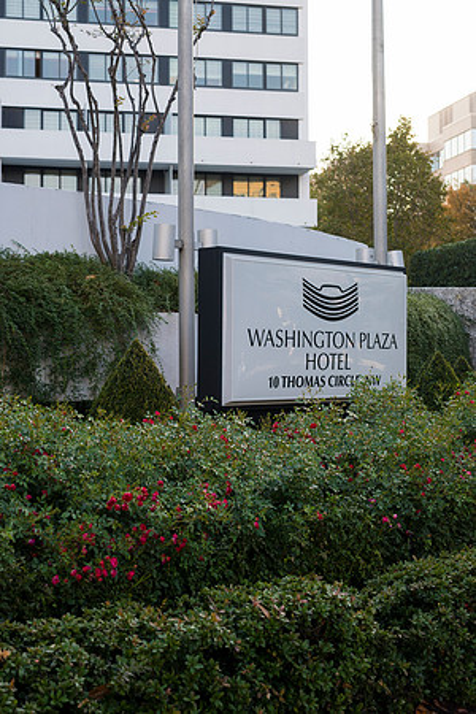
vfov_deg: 38.2
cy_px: 357
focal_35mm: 52
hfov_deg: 26.0
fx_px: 1031
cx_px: 238
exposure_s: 1/250
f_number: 3.2
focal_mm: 35
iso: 100
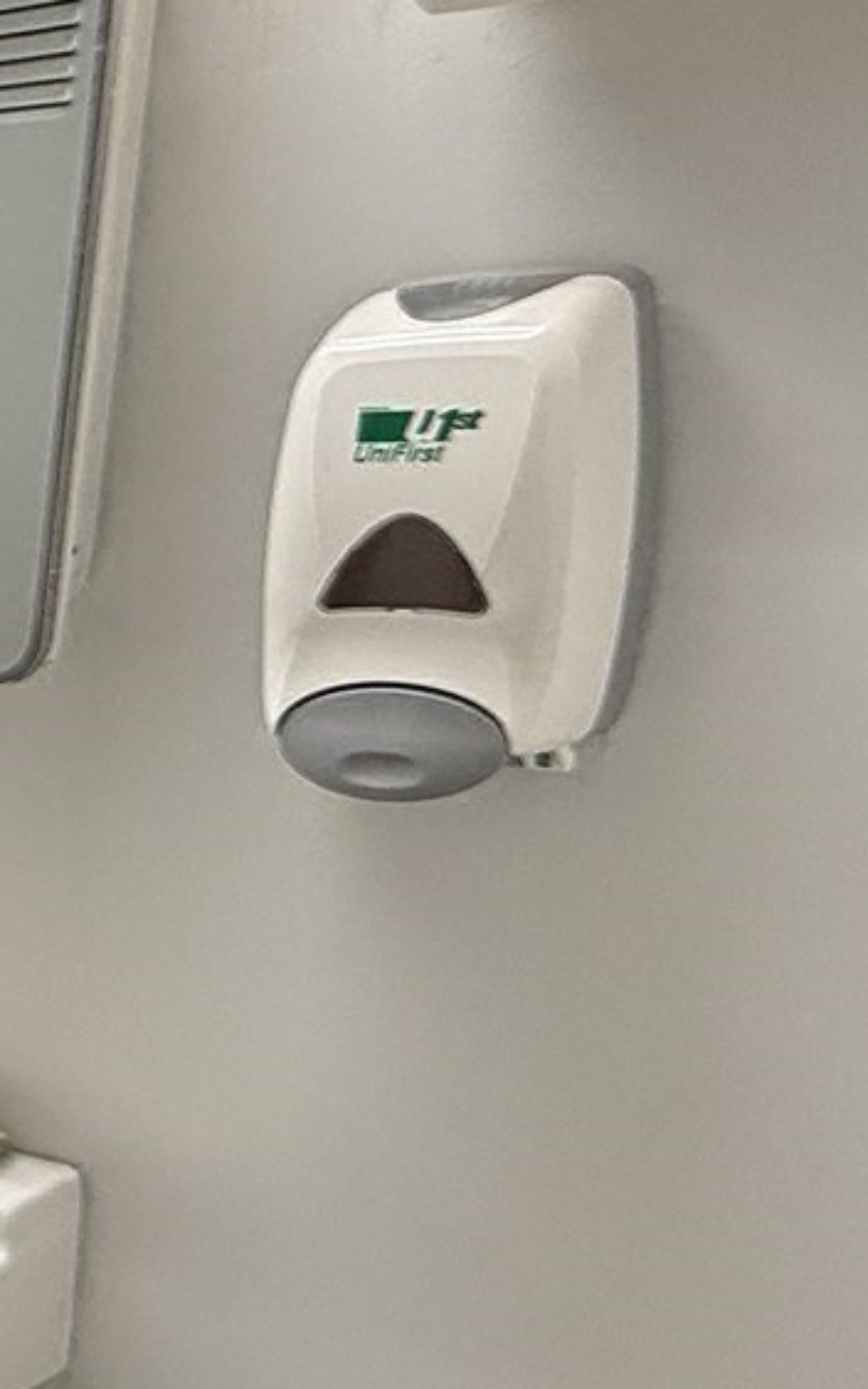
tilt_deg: -12.9
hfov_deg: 17.3
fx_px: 2043
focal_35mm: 54
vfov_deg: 37.3
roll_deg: -0.1
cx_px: -873
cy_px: 886
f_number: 2.2
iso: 80
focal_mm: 2.22
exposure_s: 1/120
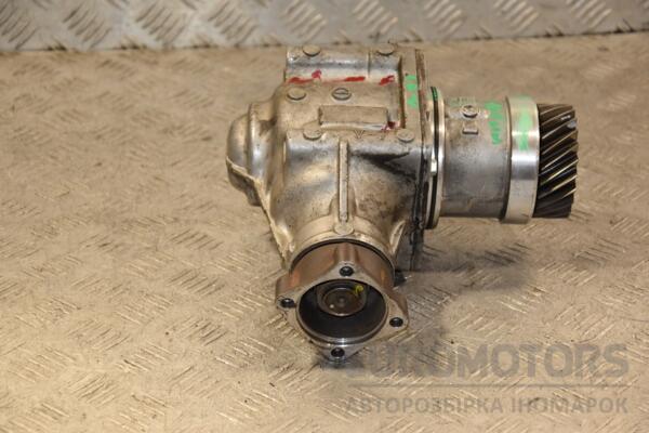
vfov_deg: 13.0
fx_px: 1893
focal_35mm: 105
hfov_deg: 19.5
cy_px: 216
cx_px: 324
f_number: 5.3
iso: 800
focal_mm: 70
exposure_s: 1/200
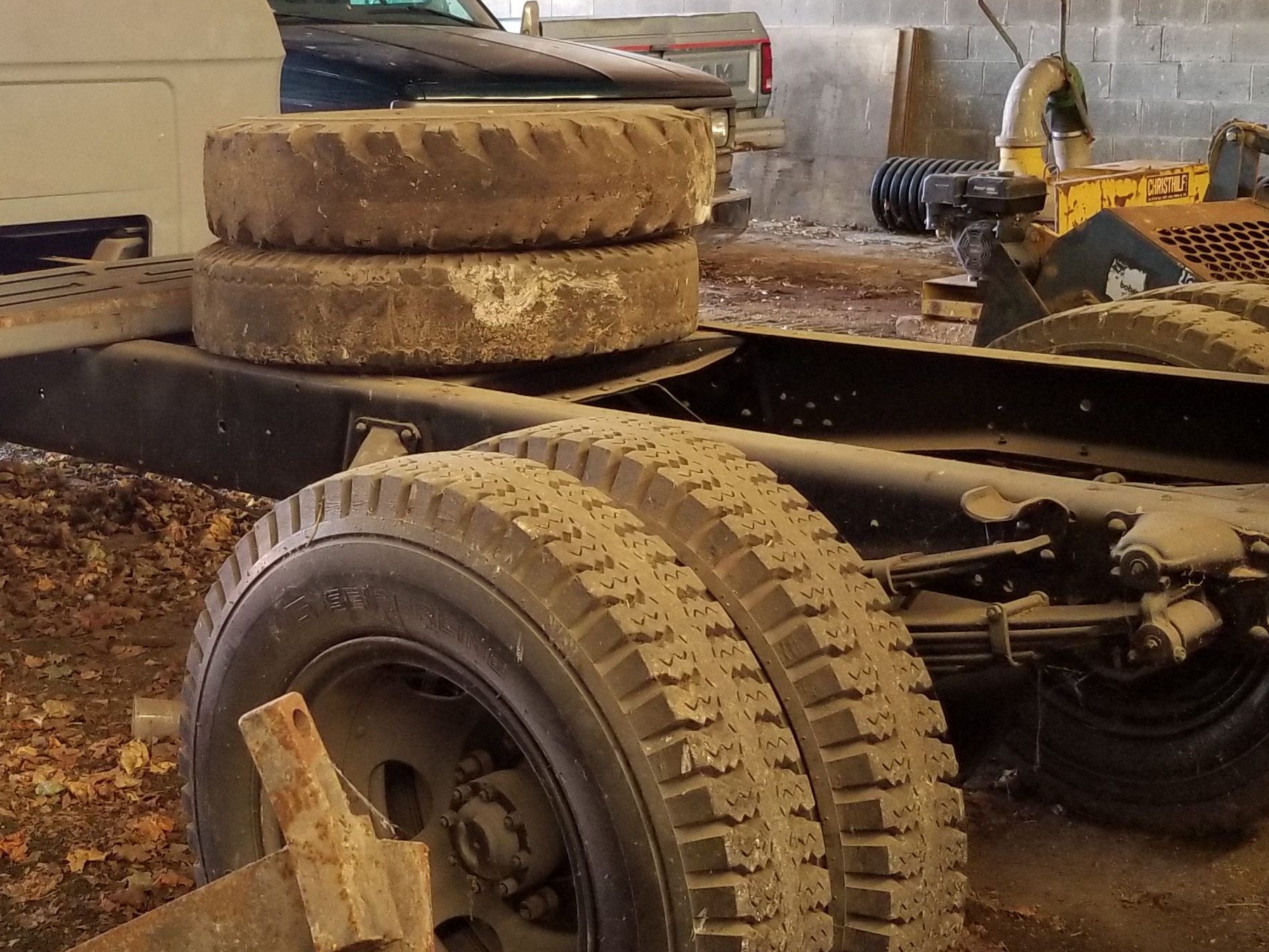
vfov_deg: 25.2
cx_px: 489
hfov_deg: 33.1
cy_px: 369
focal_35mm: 58
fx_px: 2127
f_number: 1.7
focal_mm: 4.25
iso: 200
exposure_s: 1/33
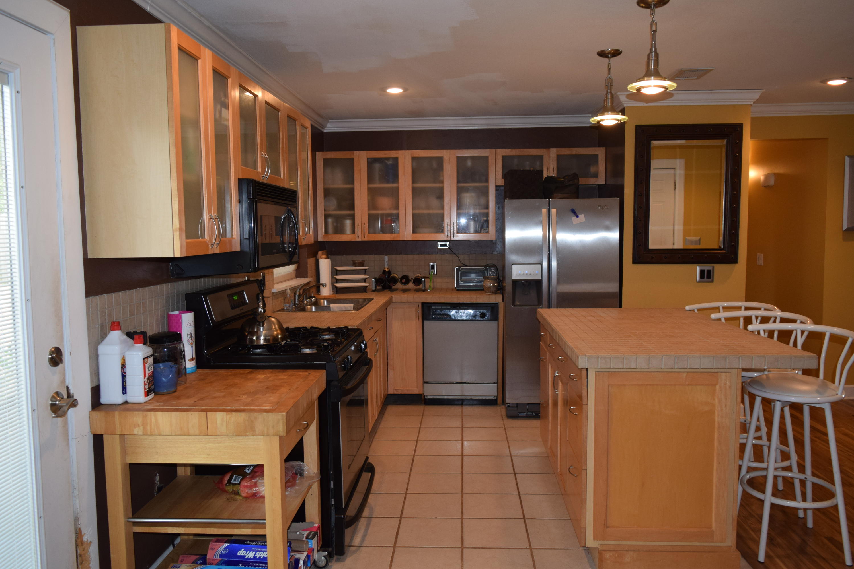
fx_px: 640
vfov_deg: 47.9
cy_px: 284
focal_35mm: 27
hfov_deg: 67.4
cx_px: 427
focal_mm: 18
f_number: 4.5
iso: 800
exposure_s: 1/80
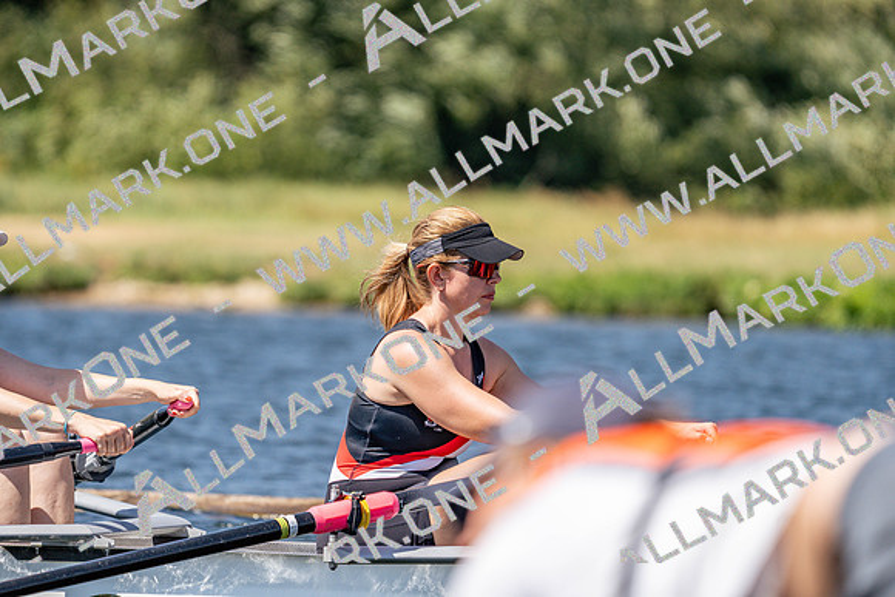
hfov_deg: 5.5
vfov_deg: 3.7
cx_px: 448
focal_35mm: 374
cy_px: 298
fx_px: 9300
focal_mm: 374
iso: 320
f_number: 6.3
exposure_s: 1/2000
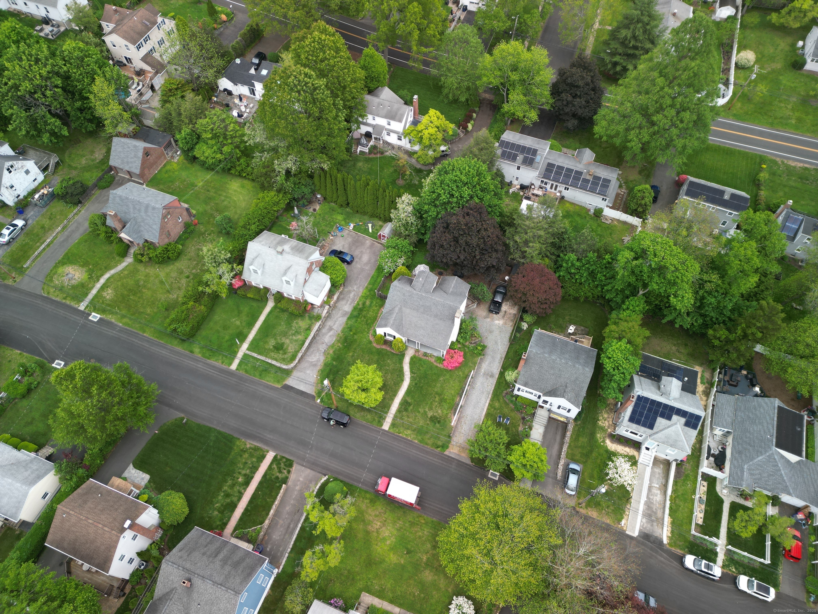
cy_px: 307
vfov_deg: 56.8
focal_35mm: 24
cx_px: 409
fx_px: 567
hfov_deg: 71.6
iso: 100
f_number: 1.7
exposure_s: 1/400
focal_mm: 6.72
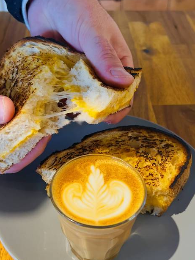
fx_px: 233
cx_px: 95
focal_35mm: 31
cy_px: 142
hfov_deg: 45.4
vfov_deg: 58.3
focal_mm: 5.7
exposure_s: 1/50
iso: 200
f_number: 1.5
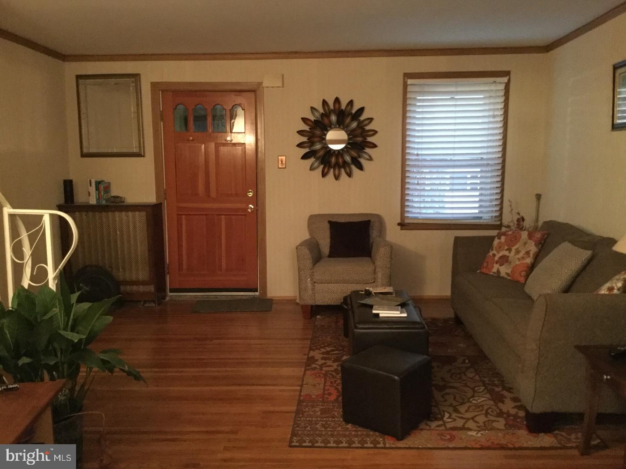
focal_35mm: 31
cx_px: 313
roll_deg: -0.1
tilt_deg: -8.1
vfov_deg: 45.4
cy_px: 234
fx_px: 561
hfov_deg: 58.4
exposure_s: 1/15
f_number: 2.4
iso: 640
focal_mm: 3.3
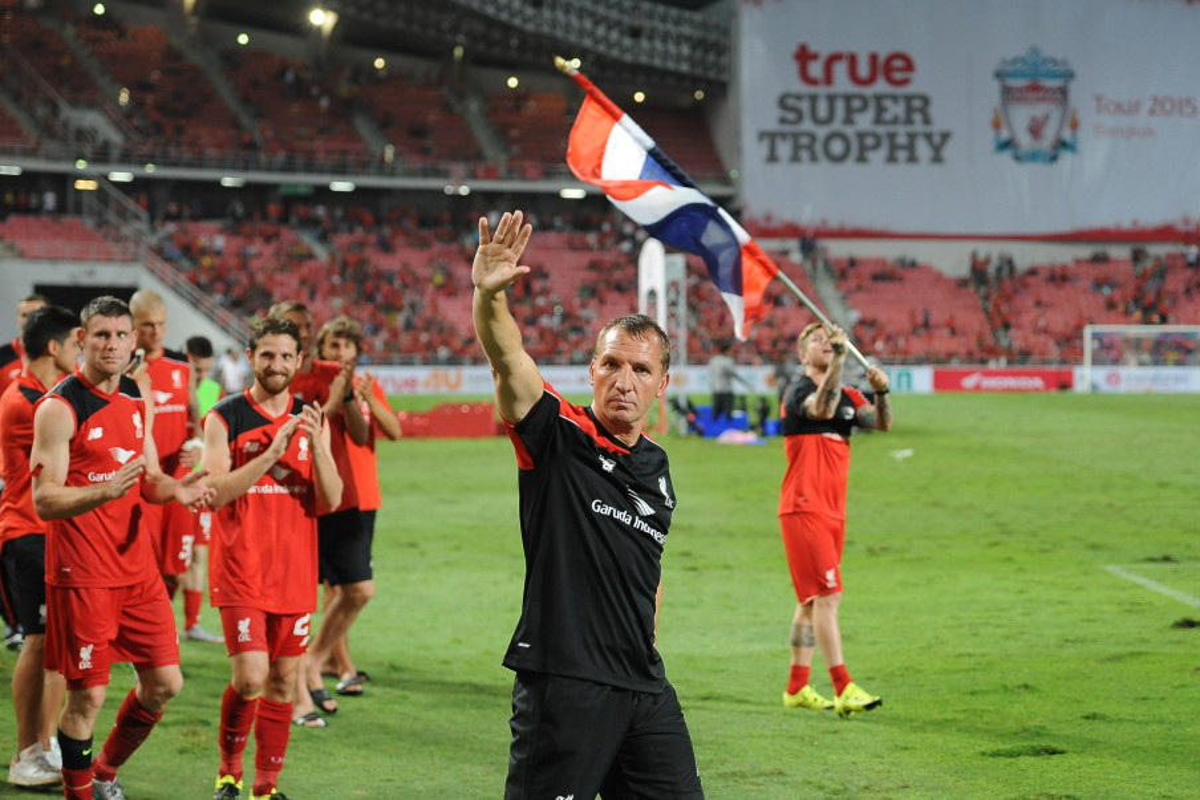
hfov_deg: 28.8
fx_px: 2334
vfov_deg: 19.5
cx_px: 600
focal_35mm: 70
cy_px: 400
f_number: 2.8
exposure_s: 1/400
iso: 2000
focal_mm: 70
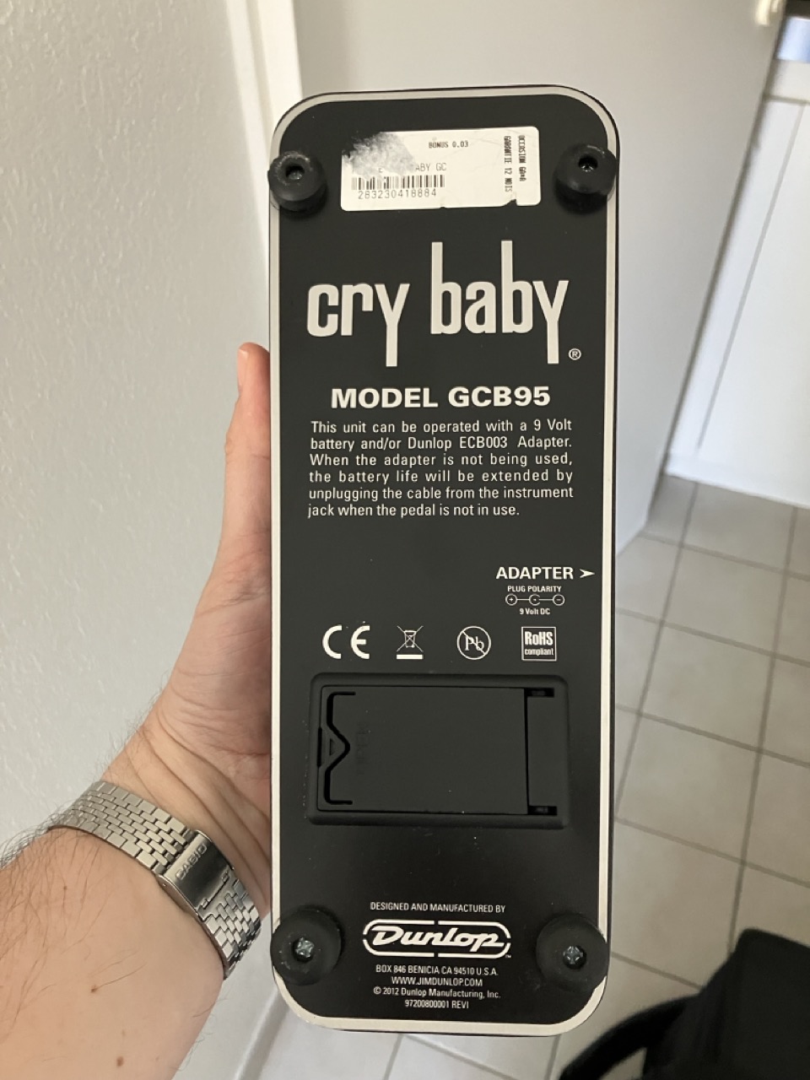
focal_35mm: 28
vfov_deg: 63.4
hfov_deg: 49.7
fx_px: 874
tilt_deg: -49.2
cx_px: 405
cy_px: 540
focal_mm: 3.99
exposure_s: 1/44
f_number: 1.8
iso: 320
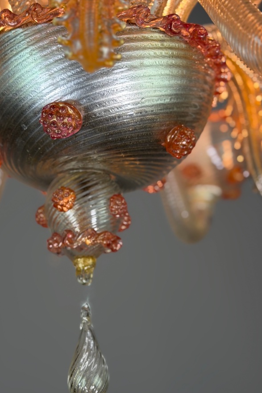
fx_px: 743
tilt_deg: +16.8
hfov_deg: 20.0
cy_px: 202
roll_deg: -0.8
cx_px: 93
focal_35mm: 68
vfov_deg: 29.7
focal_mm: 6.76
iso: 100
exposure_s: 1/100
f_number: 1.78
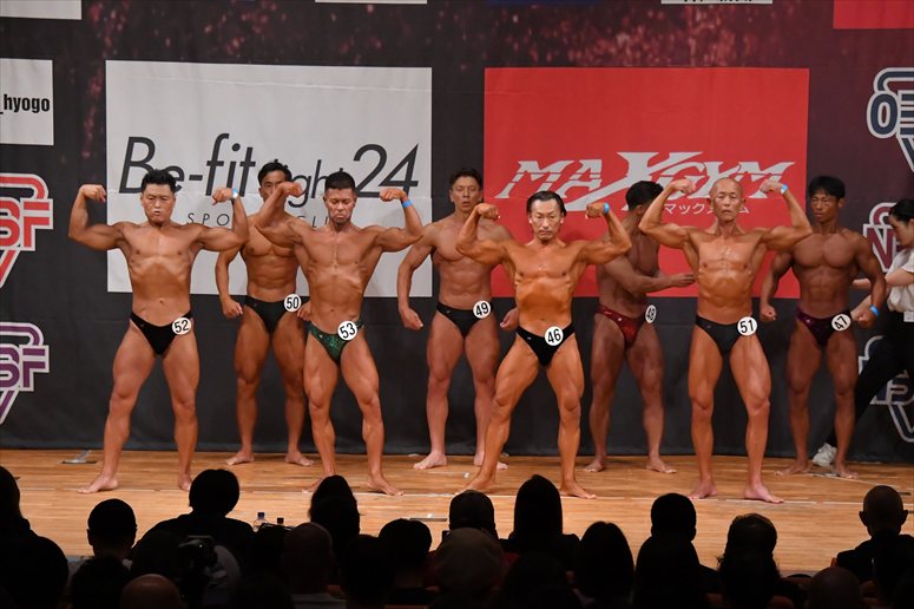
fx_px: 4263
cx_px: 457
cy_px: 304
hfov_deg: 12.2
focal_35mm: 168
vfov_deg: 8.2
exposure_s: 1/400
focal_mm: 112
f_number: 5.6
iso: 6400
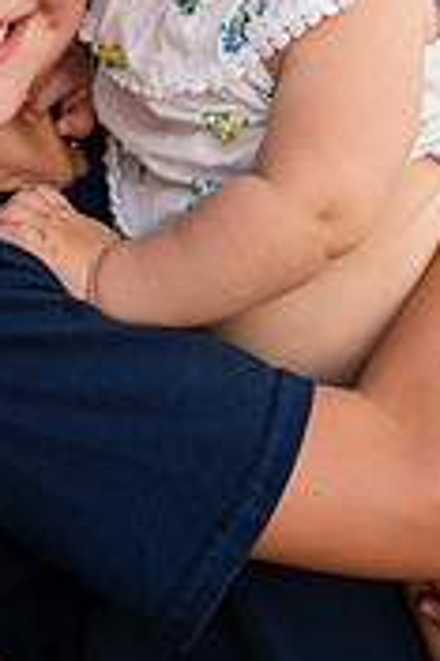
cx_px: 124
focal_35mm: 92
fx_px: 1690
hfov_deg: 14.8
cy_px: 19
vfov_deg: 21.5
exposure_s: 1/125
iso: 400
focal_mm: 36
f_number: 2.8
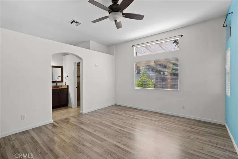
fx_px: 106
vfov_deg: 73.7
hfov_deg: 96.7
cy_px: 80
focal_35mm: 16
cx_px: 119
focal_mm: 16
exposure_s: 1/15
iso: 500
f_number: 4
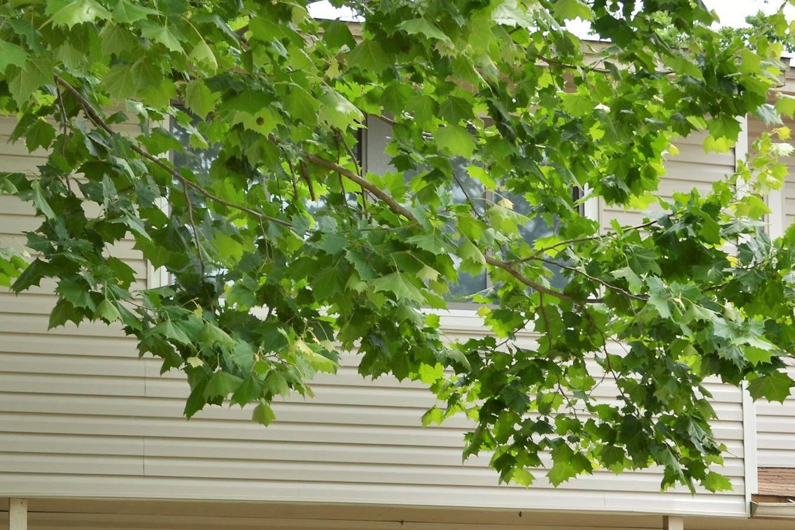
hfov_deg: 23.4
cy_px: 538
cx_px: 375
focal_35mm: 87
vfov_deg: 15.4
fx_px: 1921
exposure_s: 1/160
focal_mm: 26
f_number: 6.3
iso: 100
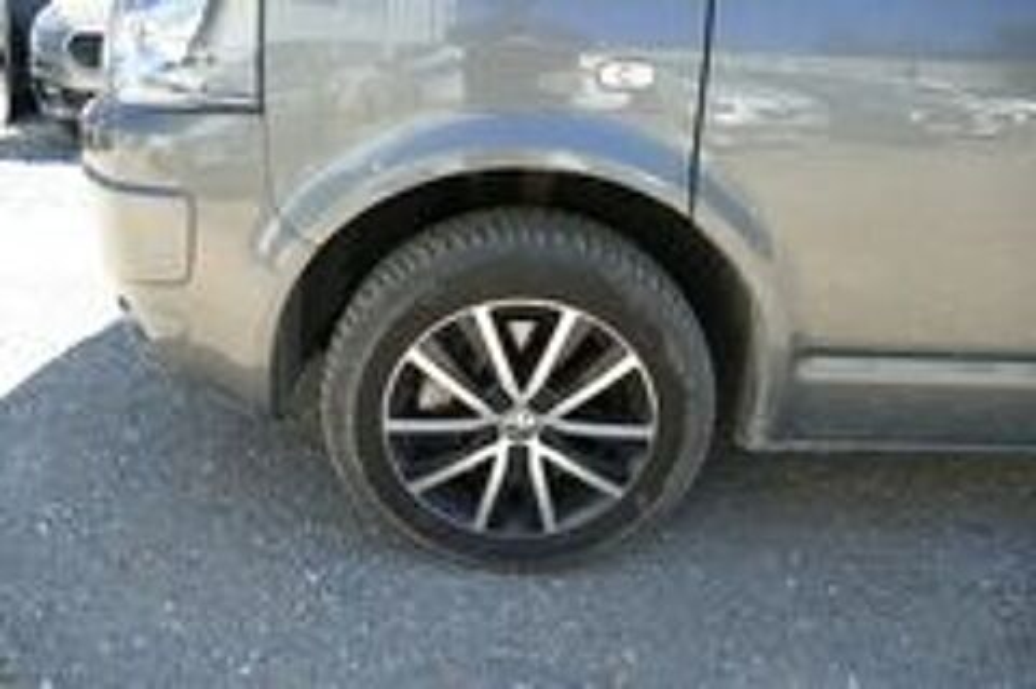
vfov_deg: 49.5
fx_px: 747
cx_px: 518
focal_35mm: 26
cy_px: 344
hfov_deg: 69.4
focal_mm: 9.65
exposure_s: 1/320
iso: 125
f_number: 2.9
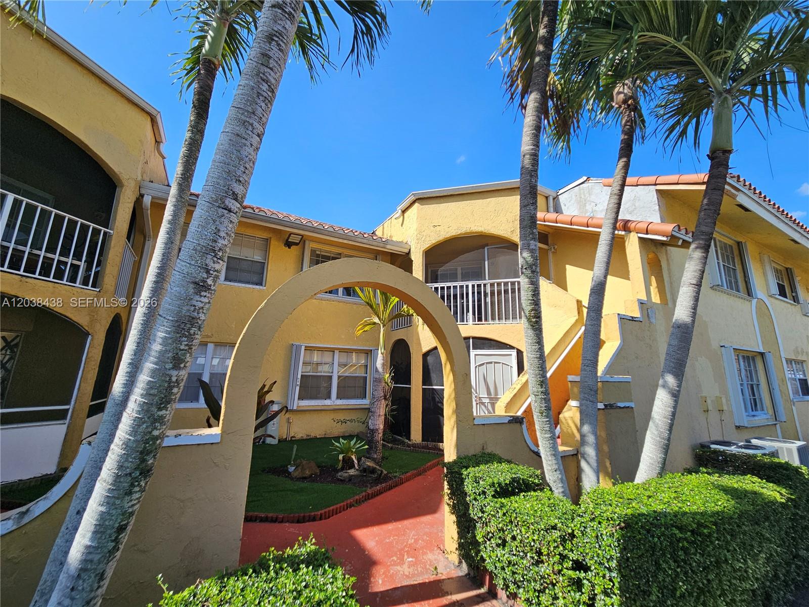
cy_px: 304
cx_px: 404
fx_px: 304
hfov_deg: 106.2
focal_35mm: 13
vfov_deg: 89.9
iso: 50
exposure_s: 1/1497
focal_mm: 2.2
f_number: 2.2
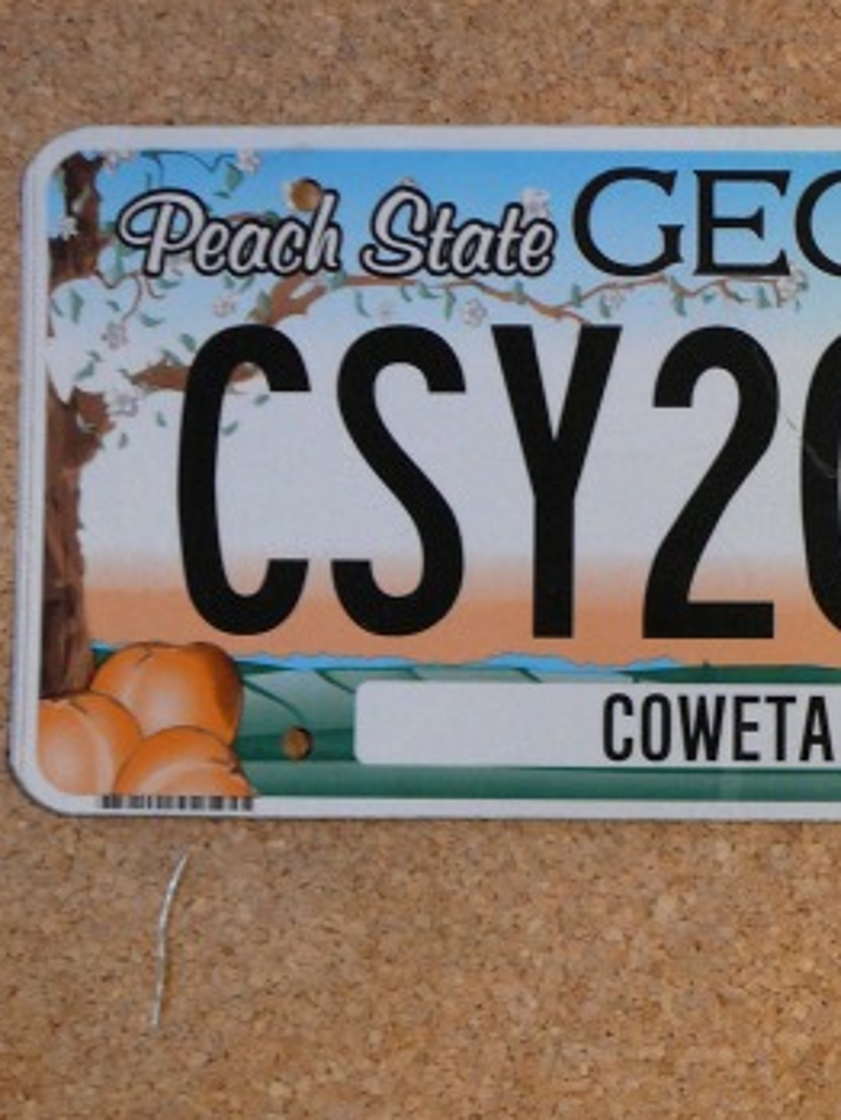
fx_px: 2234
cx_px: 725
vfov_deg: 28.2
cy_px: 536
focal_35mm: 69
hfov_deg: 21.0
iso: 200
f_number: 3.3
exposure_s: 1/13
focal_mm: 7
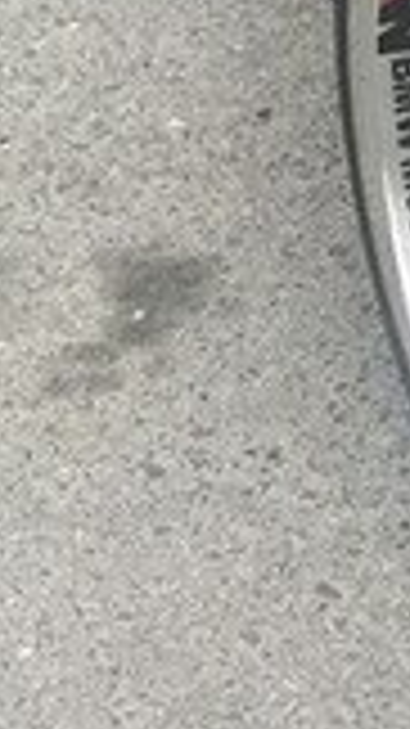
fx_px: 3676
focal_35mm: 190
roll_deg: +0.0
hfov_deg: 6.3
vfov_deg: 11.0
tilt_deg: -27.5
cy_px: -243
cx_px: 608
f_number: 2.8
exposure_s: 1/50
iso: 400
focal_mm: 6.6
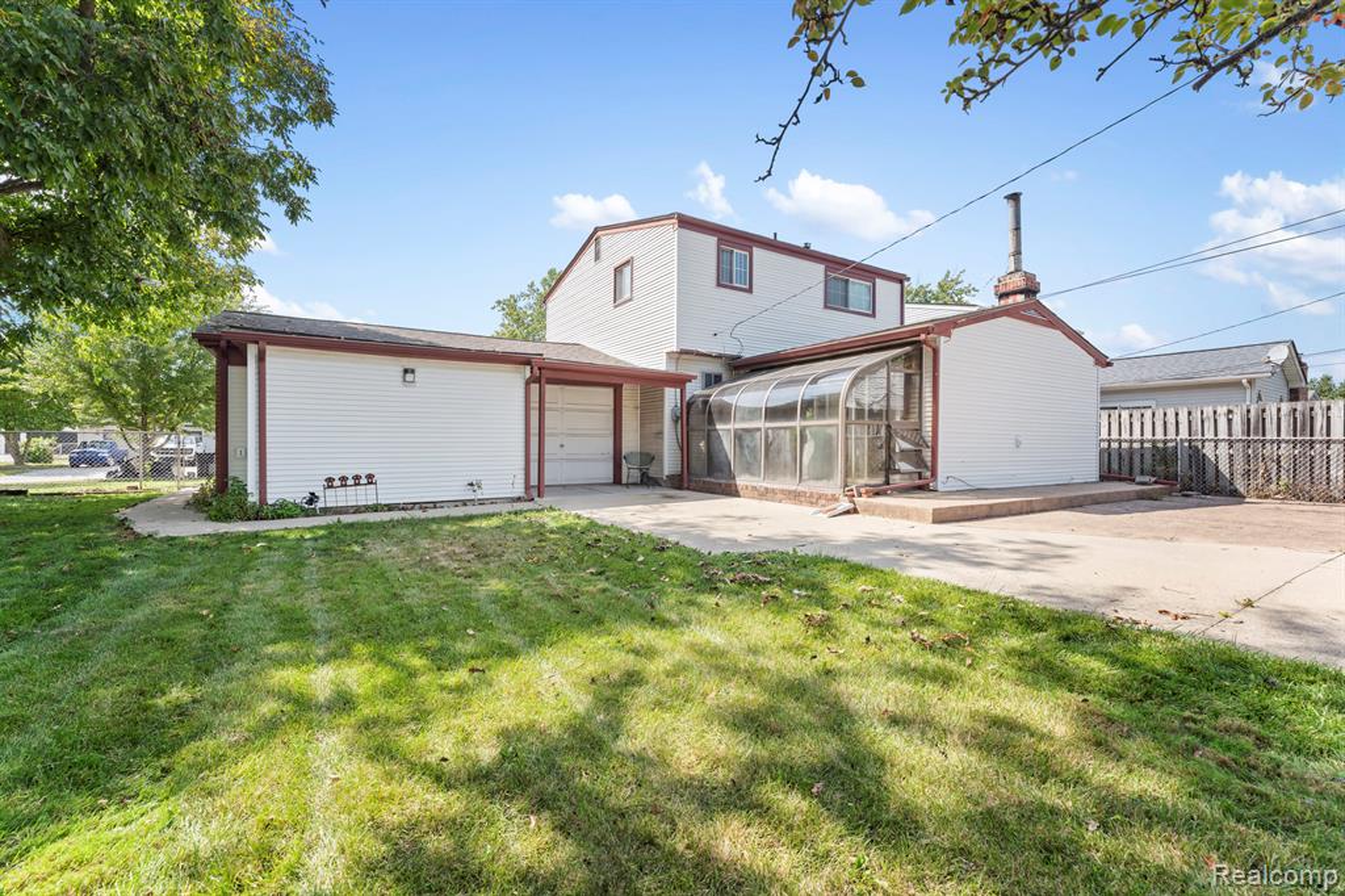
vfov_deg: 77.7
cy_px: 448
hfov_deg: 100.8
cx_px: 672
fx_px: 556
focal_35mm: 15
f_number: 8
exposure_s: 1/250
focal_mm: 14.9
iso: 500
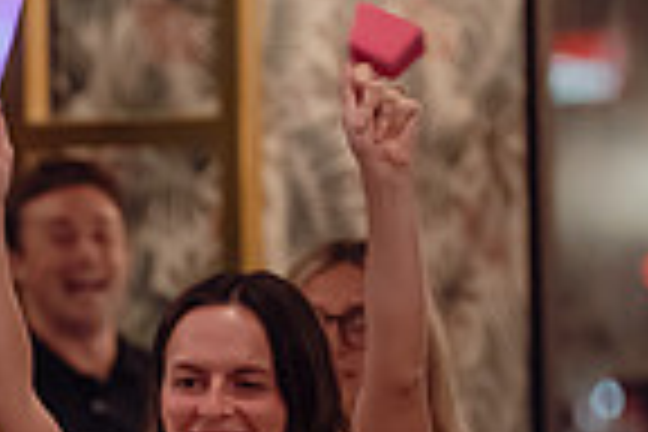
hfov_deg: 3.9
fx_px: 9431
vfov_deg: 2.6
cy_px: 501
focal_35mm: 524
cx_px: -149
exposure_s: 1/200
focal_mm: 125
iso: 4000
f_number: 2.8
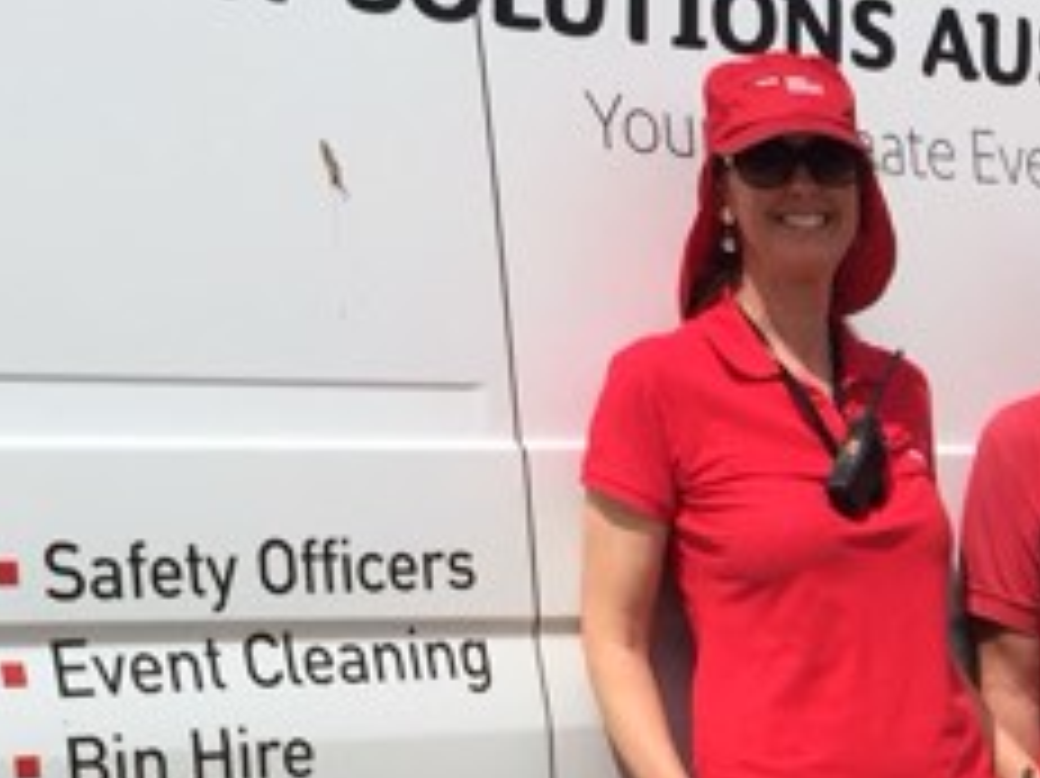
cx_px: 1585
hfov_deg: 15.9
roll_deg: +1.3
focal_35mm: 113
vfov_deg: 12.7
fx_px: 3393
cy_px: 1010
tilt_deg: -9.7
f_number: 2.2
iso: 32
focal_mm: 4.15
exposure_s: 1/2825
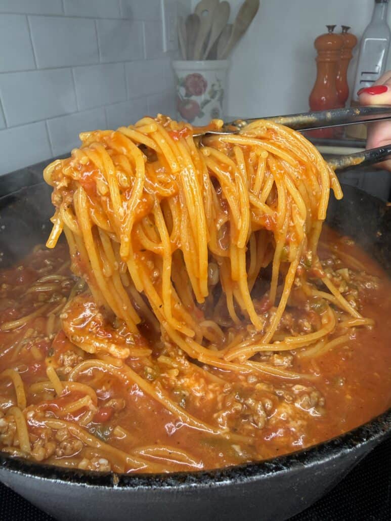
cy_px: 260
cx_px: 196
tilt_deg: -26.8
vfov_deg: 71.6
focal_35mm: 24
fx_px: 361
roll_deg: +1.2
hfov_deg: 56.8
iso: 40
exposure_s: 1/128
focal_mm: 2.22
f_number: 2.2
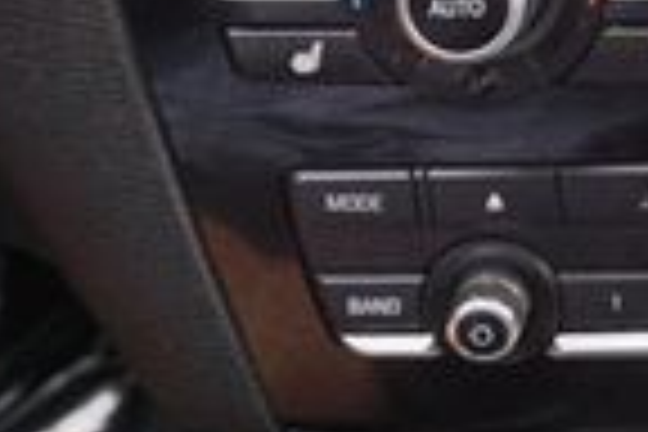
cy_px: -346
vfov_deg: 11.8
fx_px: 1926
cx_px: 950
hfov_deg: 17.3
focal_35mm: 107
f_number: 4
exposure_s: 1/60
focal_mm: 16
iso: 200
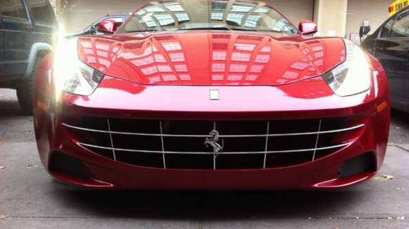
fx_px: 423
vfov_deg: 30.4
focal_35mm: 39
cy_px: 116
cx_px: 206
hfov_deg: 51.6
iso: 80
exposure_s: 1/60
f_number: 2.8
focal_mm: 3.85
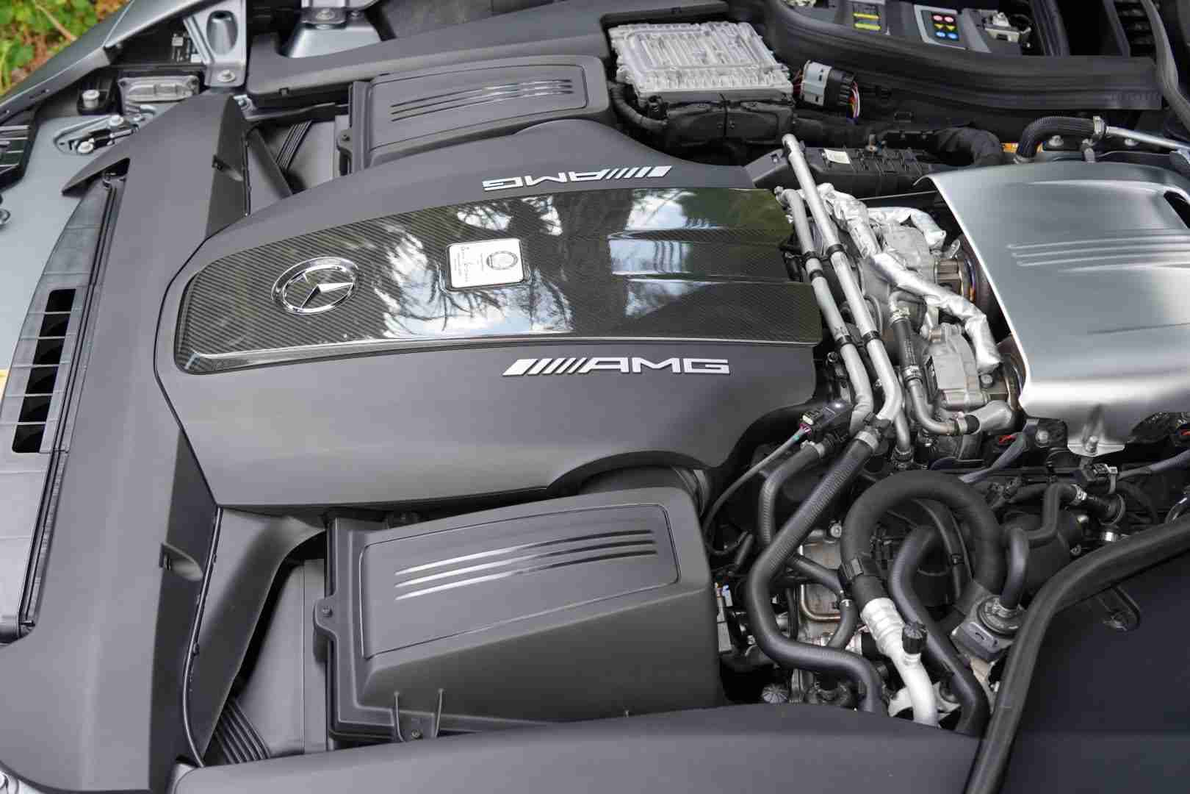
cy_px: 397
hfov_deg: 43.6
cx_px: 595
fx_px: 1487
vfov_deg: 29.9
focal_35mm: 45
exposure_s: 1/160
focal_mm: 30
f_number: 4.5
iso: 200
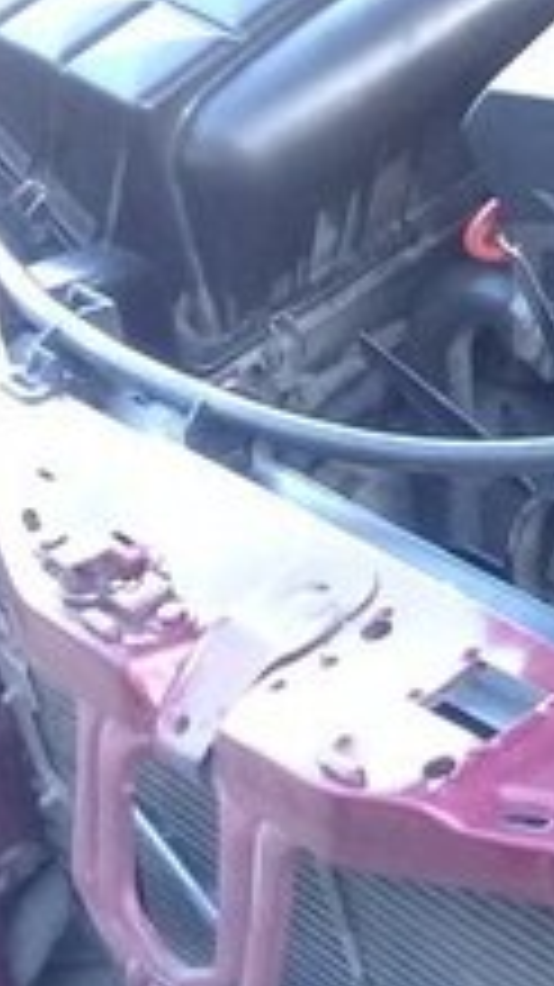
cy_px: 290
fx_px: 2667
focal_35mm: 102
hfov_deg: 11.2
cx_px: 937
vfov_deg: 20.8
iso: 80
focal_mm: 3.3
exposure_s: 1/33
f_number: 2.2
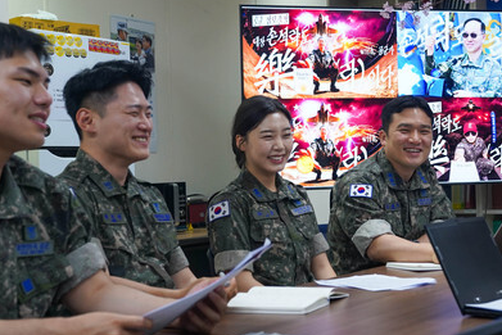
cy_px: 147
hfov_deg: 28.8
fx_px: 962
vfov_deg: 19.7
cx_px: 371
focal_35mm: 69
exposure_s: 1/200
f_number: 4
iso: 1600
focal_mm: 43
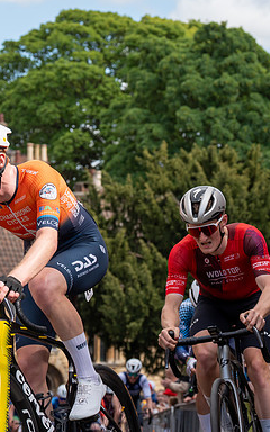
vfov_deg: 14.1
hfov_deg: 8.9
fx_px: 1742
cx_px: 92
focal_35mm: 148
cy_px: 134
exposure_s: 1/1000
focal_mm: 70
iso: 320
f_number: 5
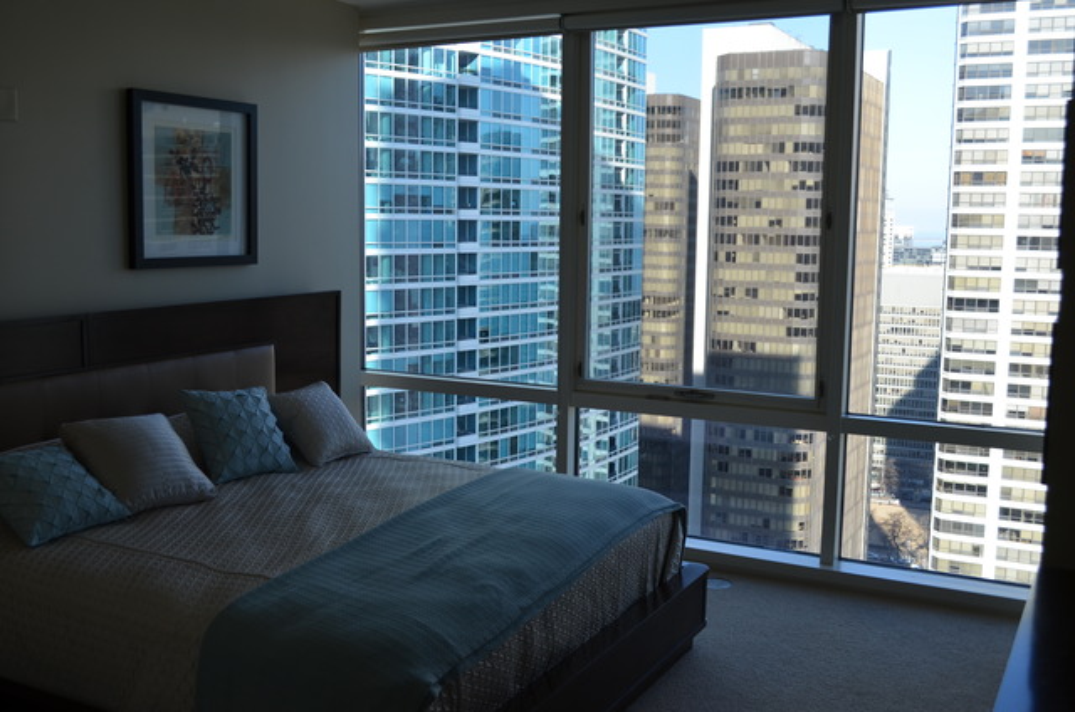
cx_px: 538
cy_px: 356
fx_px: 1073
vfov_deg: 36.7
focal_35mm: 36
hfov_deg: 53.2
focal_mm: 24
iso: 200
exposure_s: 1/125
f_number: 5.6
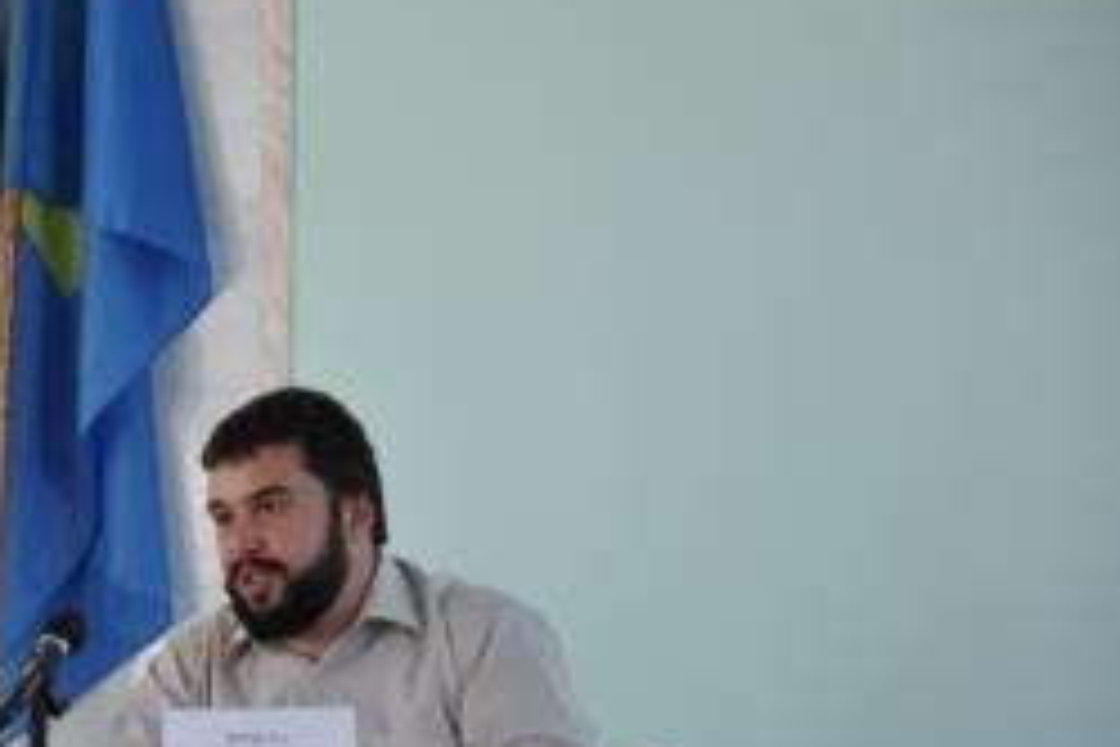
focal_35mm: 283
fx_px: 8801
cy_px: 536
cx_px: 180
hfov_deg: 7.3
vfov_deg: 4.9
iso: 400
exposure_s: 1/60
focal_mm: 105
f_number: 5.6
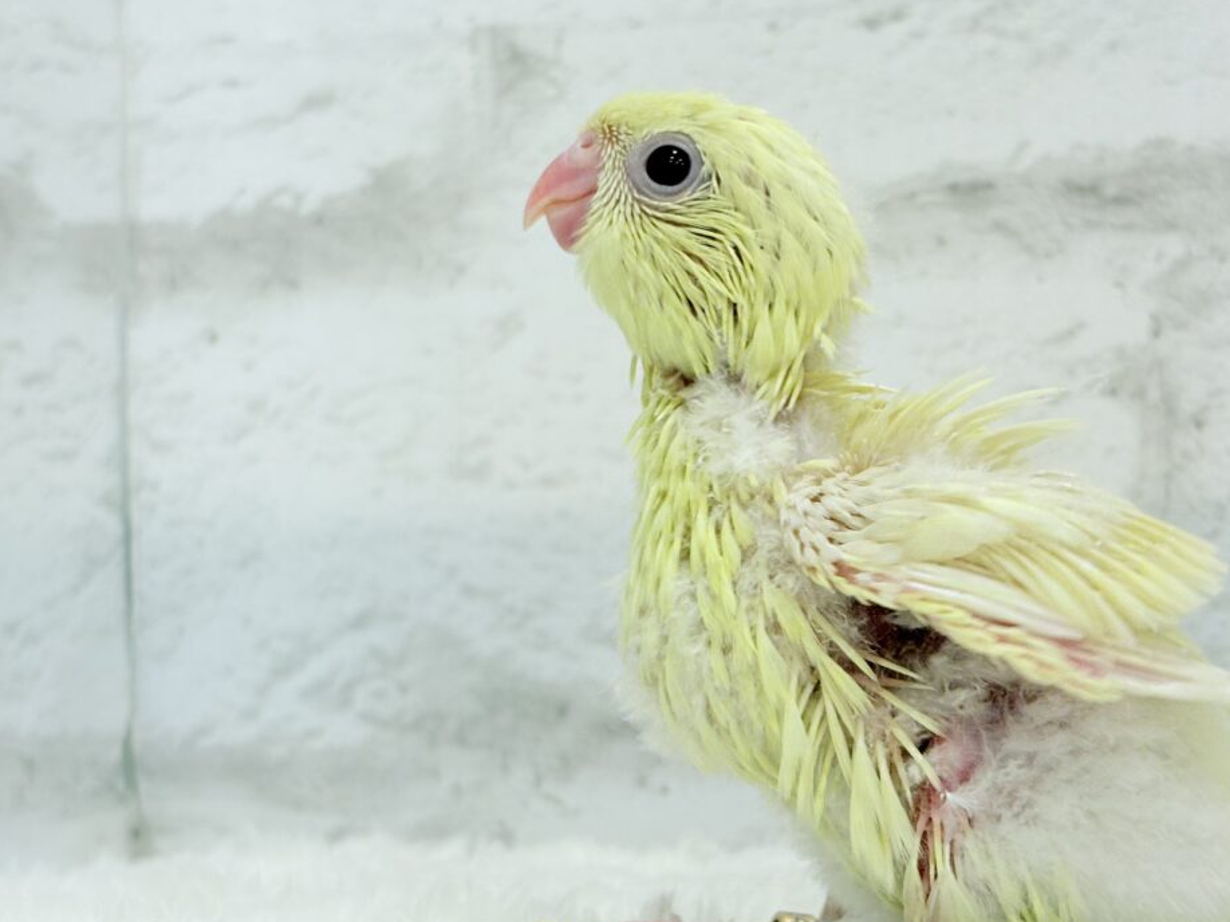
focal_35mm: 68
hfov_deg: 28.5
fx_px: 2416
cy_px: 489
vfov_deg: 21.6
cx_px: 758
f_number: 1.6
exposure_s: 1/100
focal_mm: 5.96
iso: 64
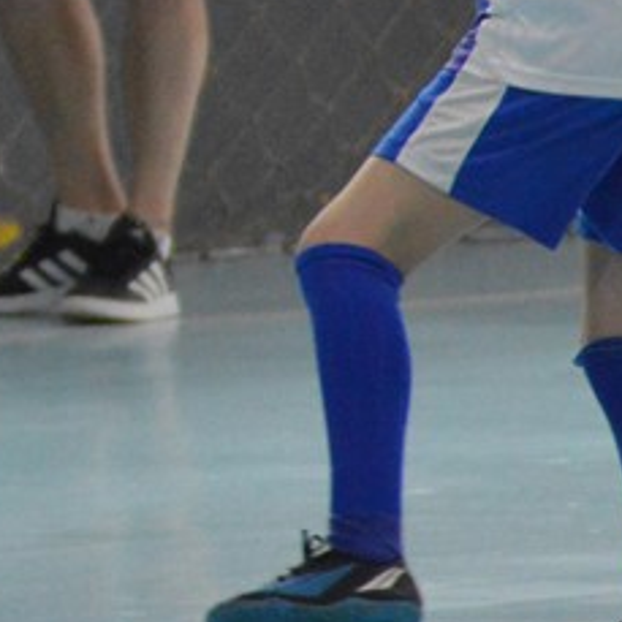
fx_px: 19765
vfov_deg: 1.8
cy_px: -296
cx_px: -536
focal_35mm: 972
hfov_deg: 1.8
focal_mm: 145
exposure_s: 1/400
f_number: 4.5
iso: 3200
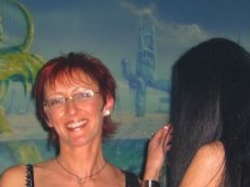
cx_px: 106
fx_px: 722
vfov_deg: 14.7
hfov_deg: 19.6
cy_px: 147
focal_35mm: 100
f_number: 2.8
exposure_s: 1/60
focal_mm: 7.9
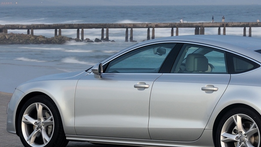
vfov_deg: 4.8
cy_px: 34
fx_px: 1743
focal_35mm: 252
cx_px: 210
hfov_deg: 8.5
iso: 200
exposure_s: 1/1.6
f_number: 13
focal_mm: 95
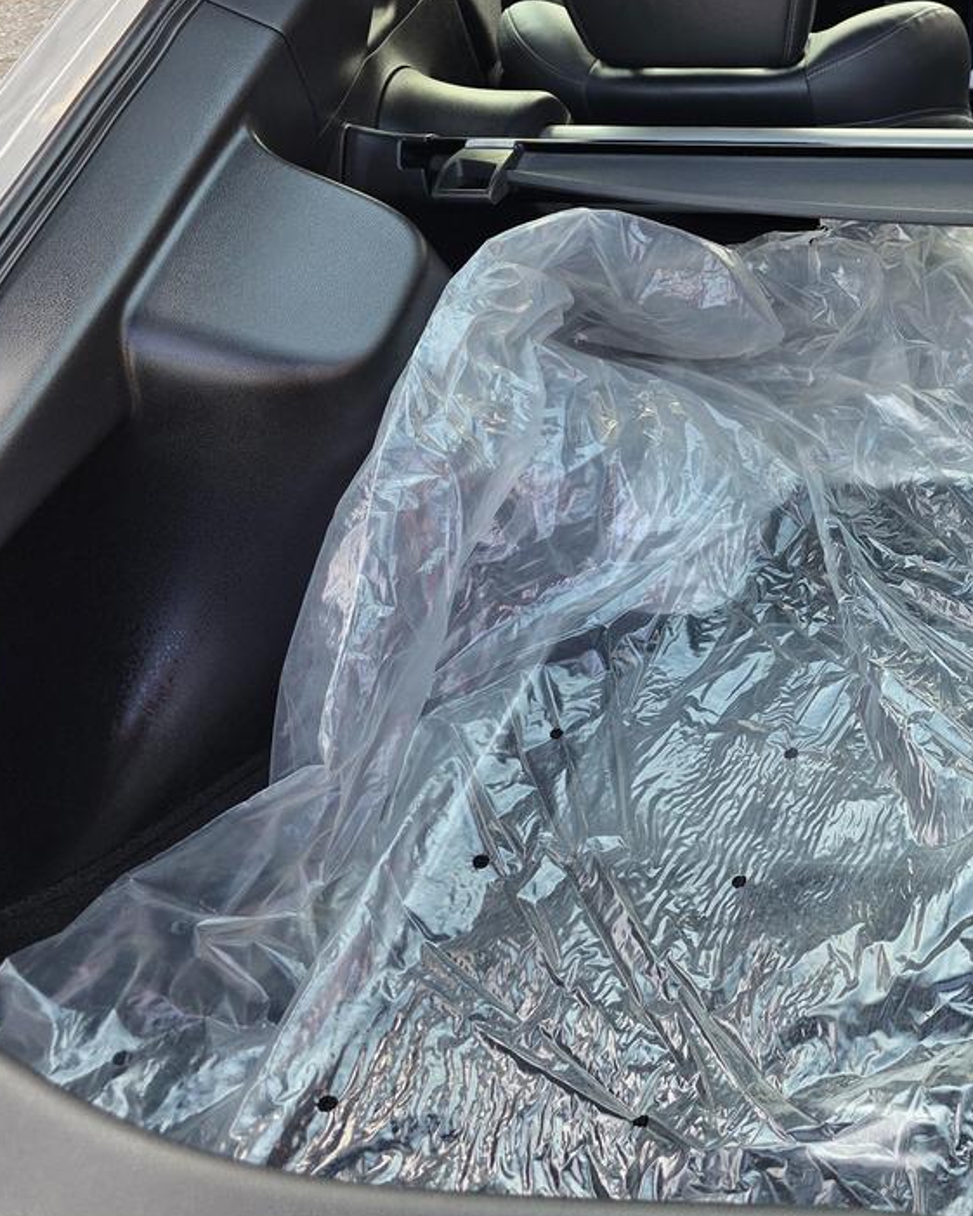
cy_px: 491
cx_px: 1032
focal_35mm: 41
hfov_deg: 32.7
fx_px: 1476
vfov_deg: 44.6
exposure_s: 1/180
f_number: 1.7
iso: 32
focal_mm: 6.3
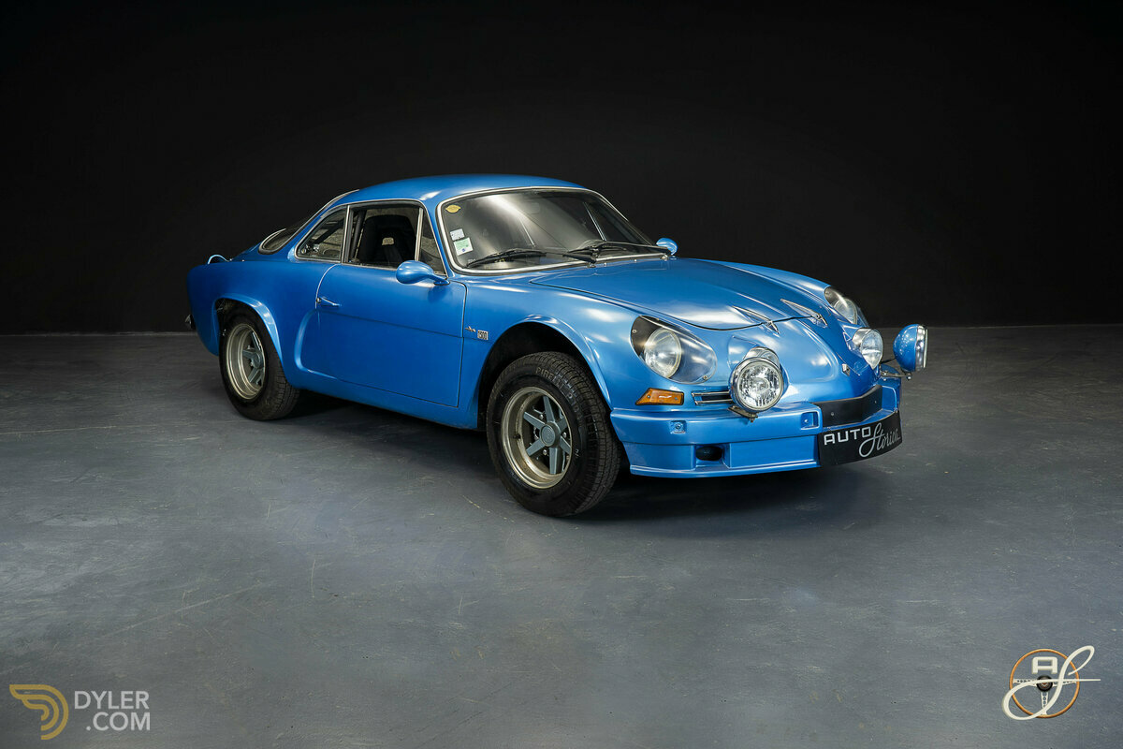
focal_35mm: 37
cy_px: 374
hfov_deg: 51.9
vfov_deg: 35.9
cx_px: 562
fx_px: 1154
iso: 250
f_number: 9
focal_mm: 37
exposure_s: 1/2
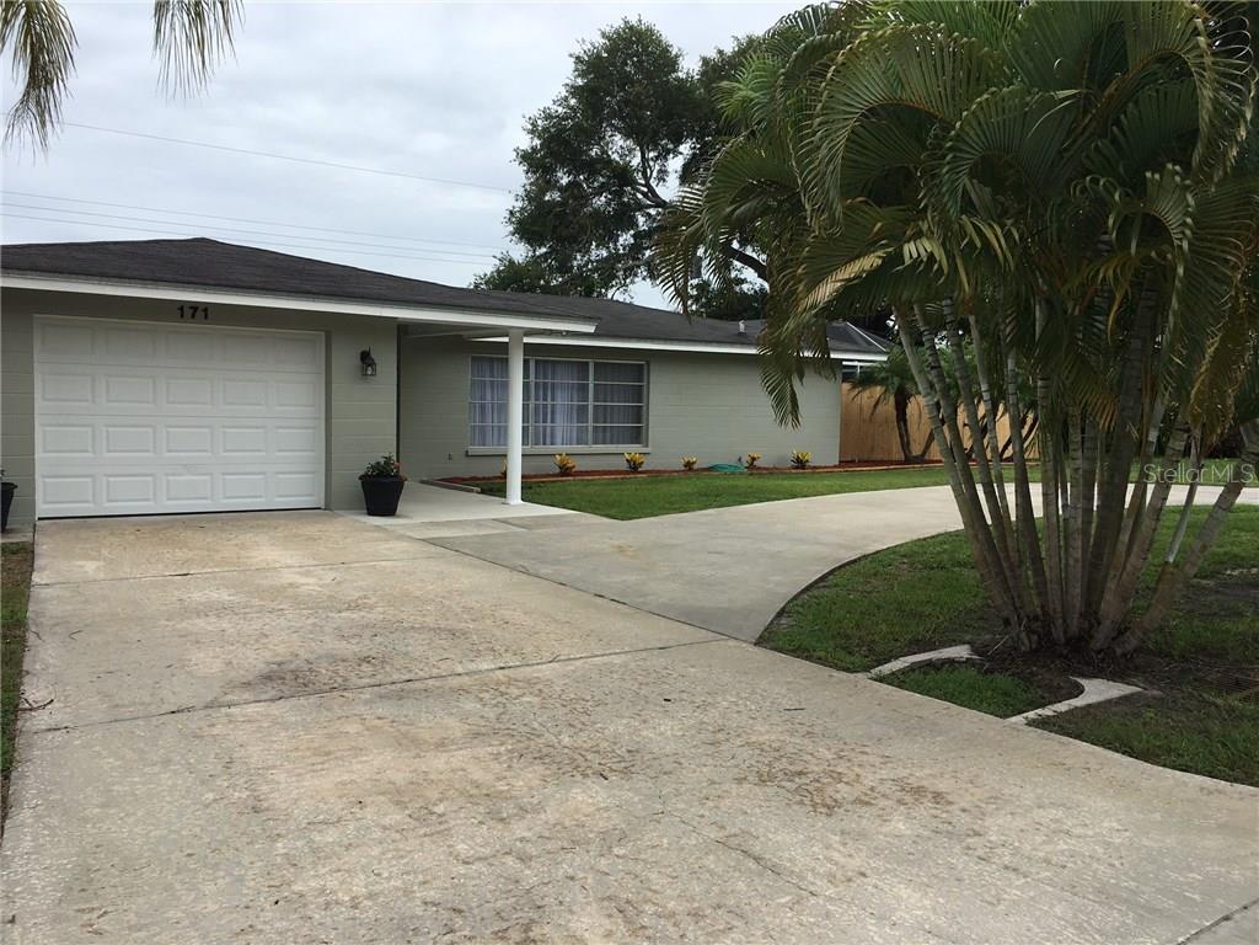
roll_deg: -1.7
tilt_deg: -4.1
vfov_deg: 48.2
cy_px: 472
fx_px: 1055
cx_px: 630
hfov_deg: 61.7
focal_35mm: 29
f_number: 2.2
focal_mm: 4.15
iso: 25
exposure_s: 1/1282
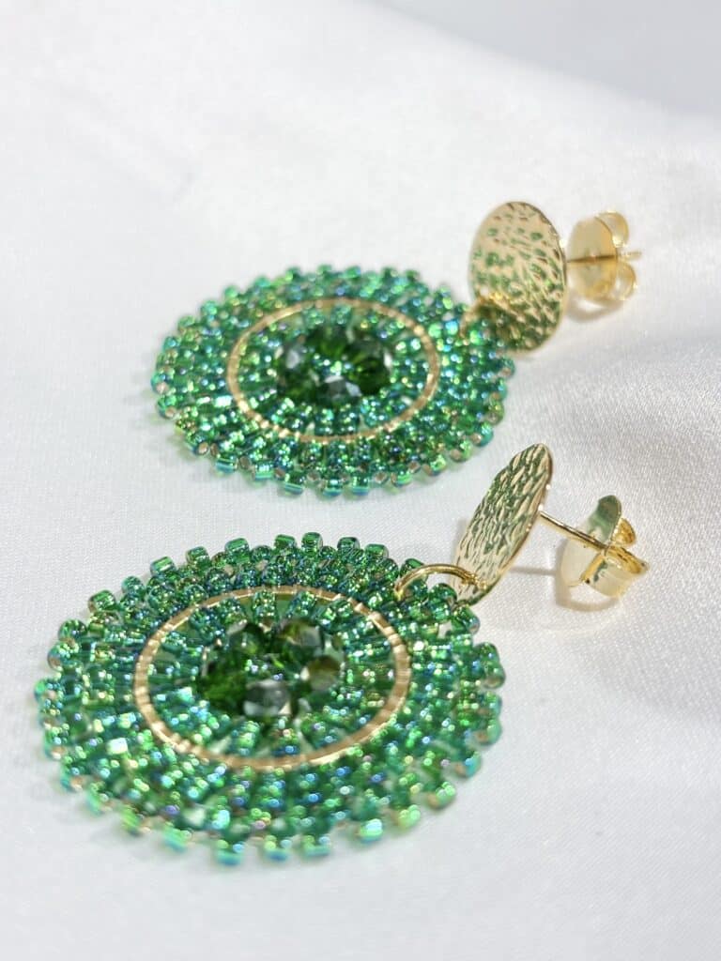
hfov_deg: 28.0
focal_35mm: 52
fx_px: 1444
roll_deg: +5.6
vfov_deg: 36.8
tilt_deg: -31.2
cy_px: 480
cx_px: 360
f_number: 1.6
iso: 32
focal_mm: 5.96
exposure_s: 1/227
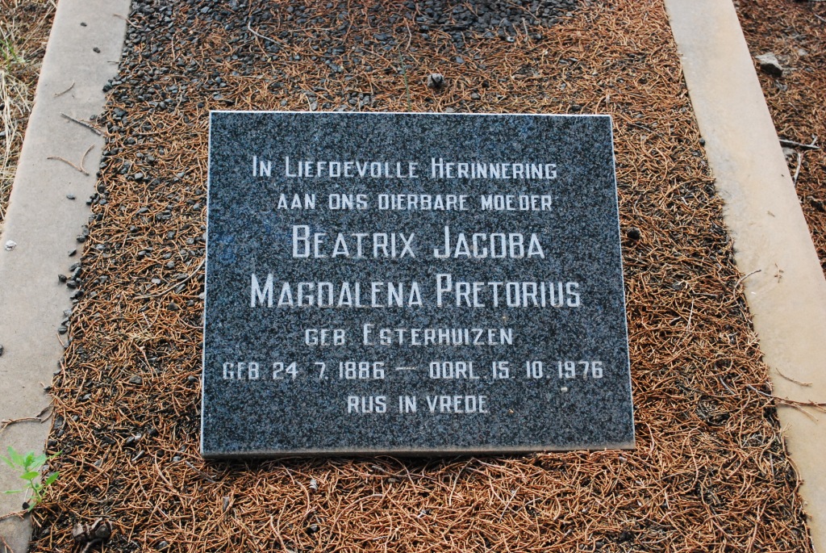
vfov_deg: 23.8
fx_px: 1309
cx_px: 413
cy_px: 276
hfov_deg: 35.0
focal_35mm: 57
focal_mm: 38
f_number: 5.3
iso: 1600
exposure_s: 1/640
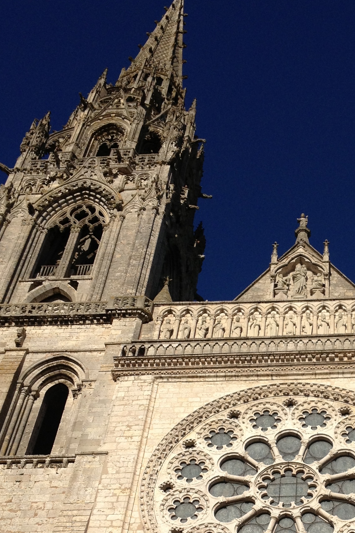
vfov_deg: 28.7
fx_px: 1021
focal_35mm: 69
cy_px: 412
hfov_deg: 19.4
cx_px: 305
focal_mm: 4.28
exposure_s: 1/3460
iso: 50
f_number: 2.4
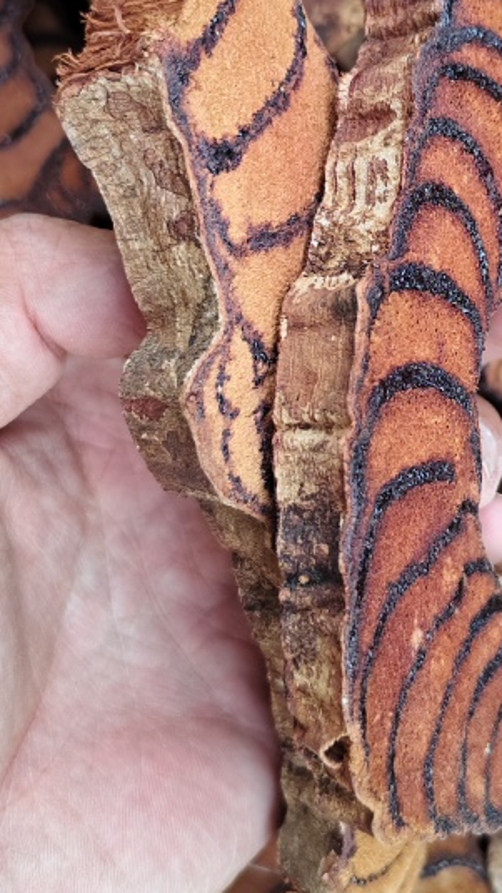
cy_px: 288
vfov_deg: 40.7
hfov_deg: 23.5
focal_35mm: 50
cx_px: 425
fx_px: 1183
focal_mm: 5.56
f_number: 1.88
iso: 550
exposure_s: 1/449
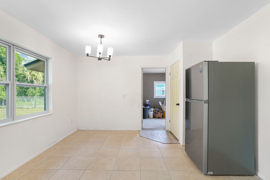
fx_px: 127
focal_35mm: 17
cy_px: 90
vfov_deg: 70.4
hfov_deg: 93.3
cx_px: 135
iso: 800
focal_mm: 17
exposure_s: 1/10
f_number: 8
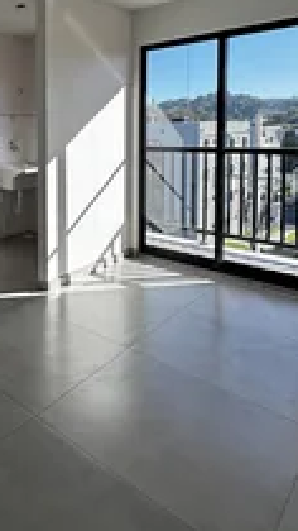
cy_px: 152
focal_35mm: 28
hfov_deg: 35.1
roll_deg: +1.2
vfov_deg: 65.0
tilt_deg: -3.0
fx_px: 394
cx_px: -35
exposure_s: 1/529
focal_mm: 2.22
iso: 40
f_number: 2.2
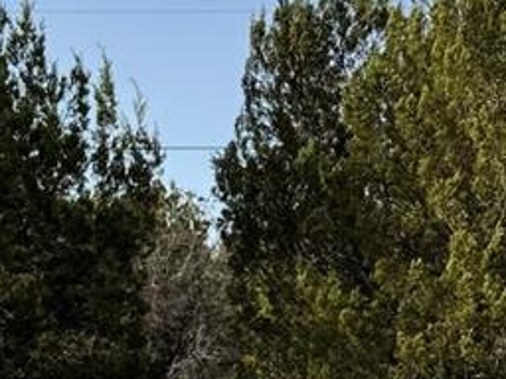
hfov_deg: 13.7
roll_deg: -2.2
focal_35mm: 144
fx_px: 2105
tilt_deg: -10.8
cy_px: 851
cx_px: 202
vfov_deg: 9.4
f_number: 1.78
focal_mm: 6.76
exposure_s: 1/2105
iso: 80
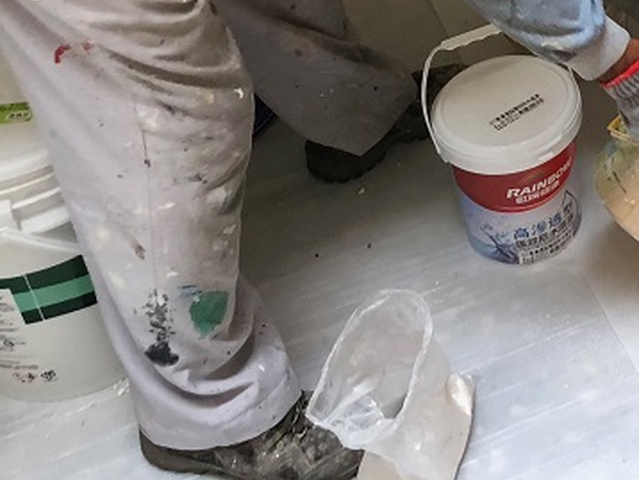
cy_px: -125
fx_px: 1478
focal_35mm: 80
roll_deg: +1.3
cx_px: 762
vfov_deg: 17.4
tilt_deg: -32.9
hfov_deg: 22.5
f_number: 1.8
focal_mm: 3.99
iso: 160
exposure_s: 1/60
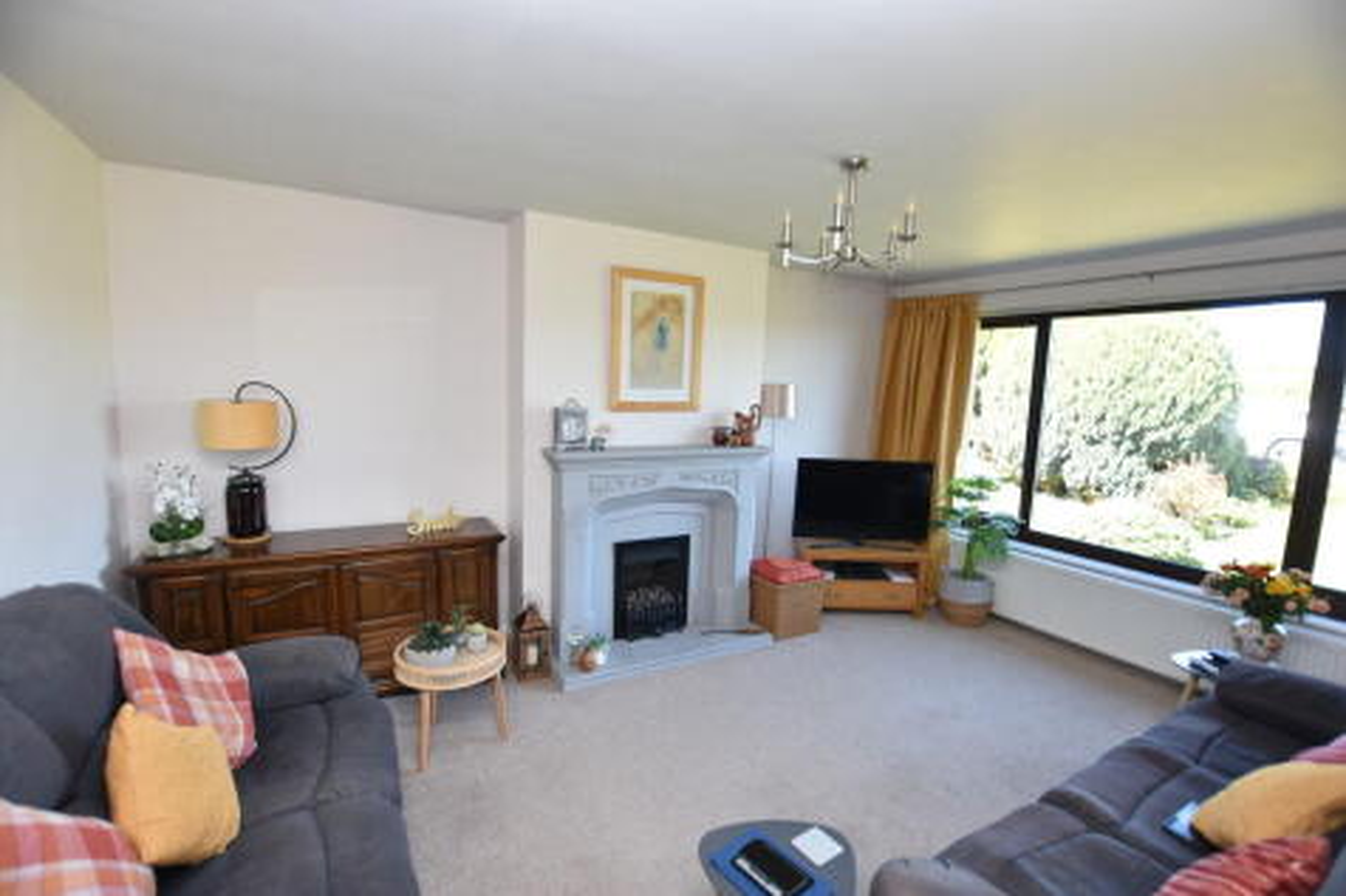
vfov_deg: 77.3
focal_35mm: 15
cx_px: 673
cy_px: 448
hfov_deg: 100.4
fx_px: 561
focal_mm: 10
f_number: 4
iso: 200
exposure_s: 1/60
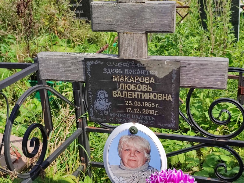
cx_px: 122
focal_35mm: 25
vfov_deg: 54.9
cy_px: 92
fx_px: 176
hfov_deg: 69.4
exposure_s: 1/765
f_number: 1.9
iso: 50
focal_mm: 6.04
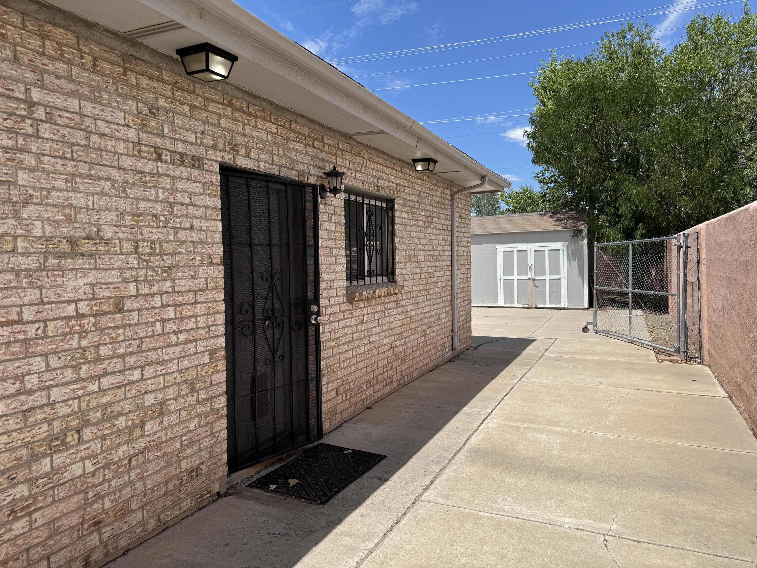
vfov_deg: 56.8
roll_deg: +1.6
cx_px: 378
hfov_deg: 71.6
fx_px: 525
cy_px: 284
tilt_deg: -3.4
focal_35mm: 24
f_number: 1.78
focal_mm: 6.76
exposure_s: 1/4608
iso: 80
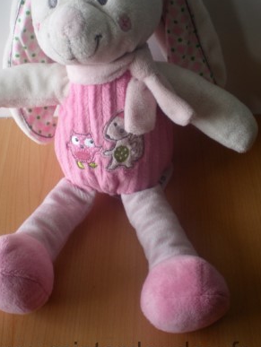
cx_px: 112
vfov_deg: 37.3
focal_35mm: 51
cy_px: 137
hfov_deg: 28.6
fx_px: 512
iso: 79
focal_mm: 6.3
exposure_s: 1/62.1
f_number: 3.1
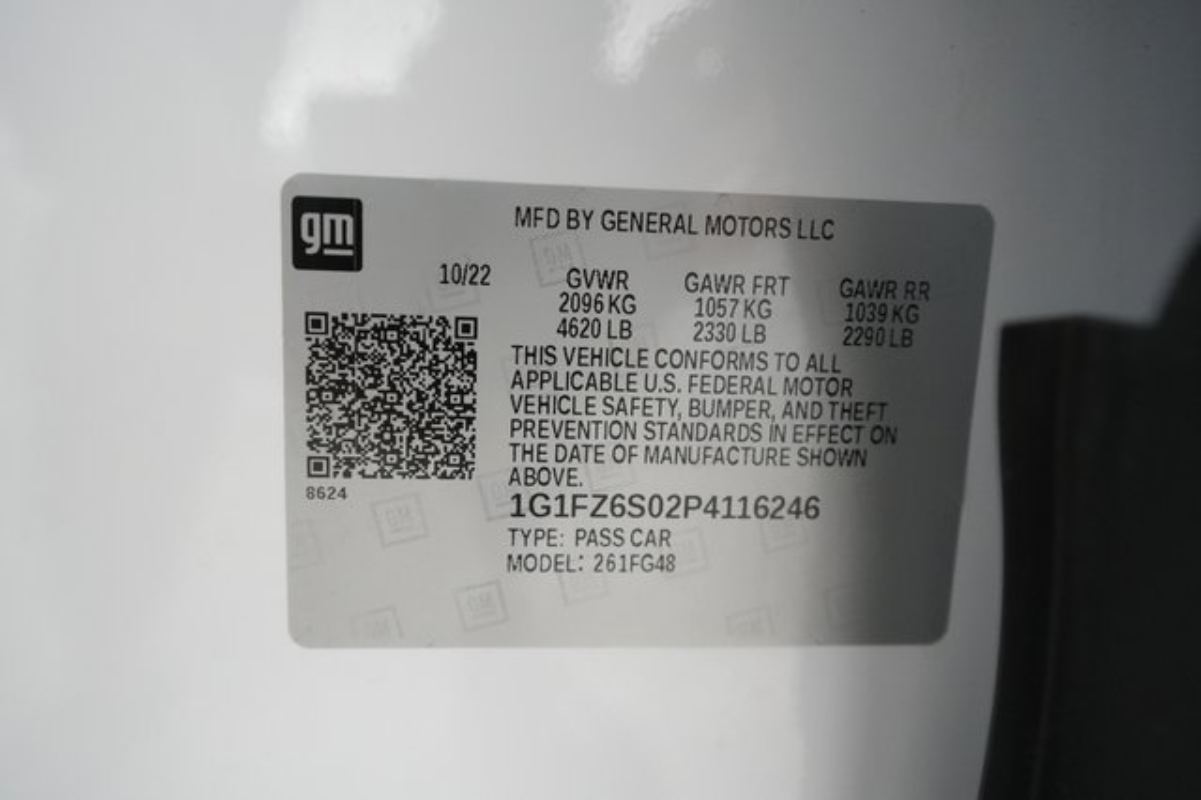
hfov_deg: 65.5
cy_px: 400
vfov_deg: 46.4
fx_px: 934
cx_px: 600
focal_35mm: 28
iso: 6400
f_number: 4.5
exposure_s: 1/100
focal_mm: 28
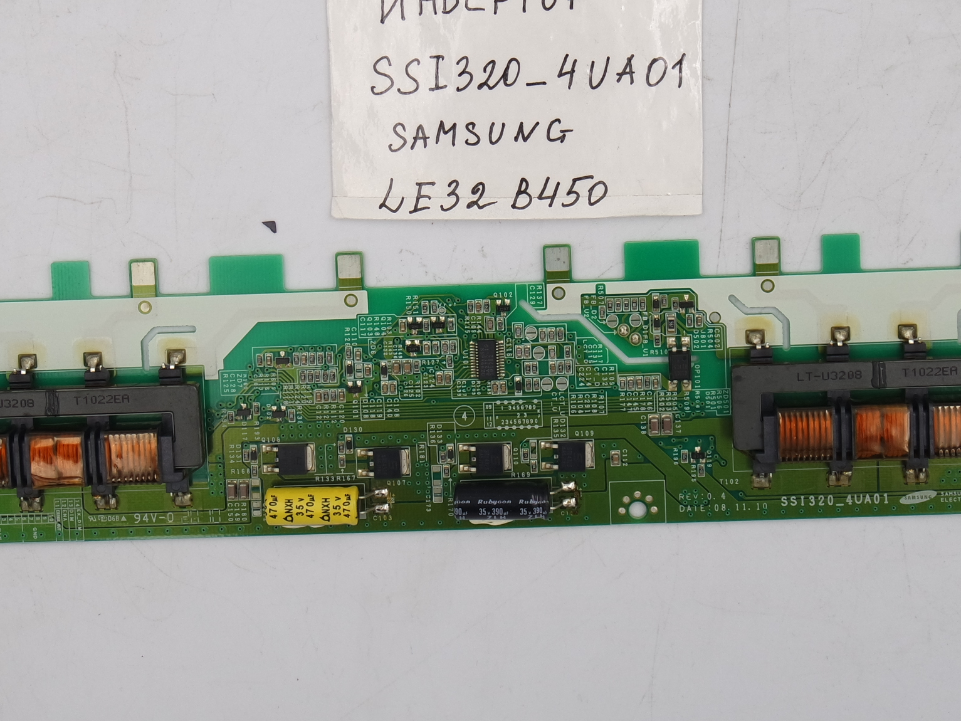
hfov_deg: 23.3
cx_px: 507
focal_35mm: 84
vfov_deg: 17.5
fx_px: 2332
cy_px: 169
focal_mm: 17
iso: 160
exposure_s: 1/125
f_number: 5.6
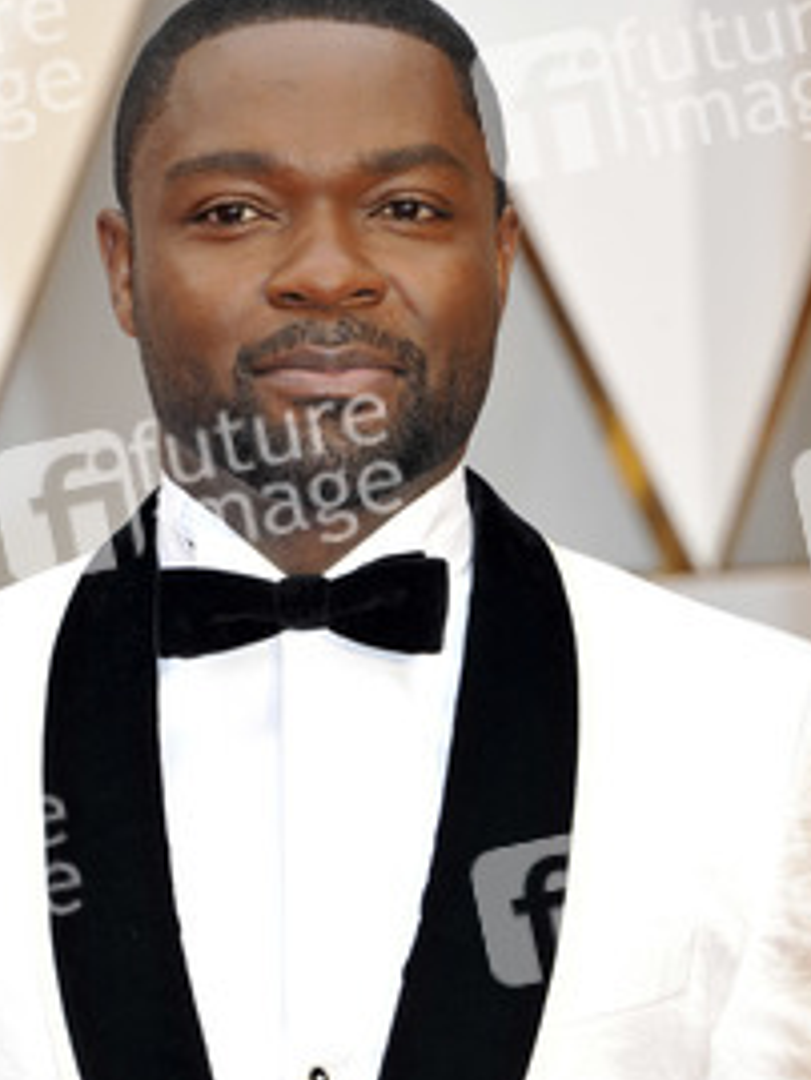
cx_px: 315
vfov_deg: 4.6
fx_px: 13390
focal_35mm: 429
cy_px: 691
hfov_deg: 3.5
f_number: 7.1
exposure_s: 1/250
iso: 1000
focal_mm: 300
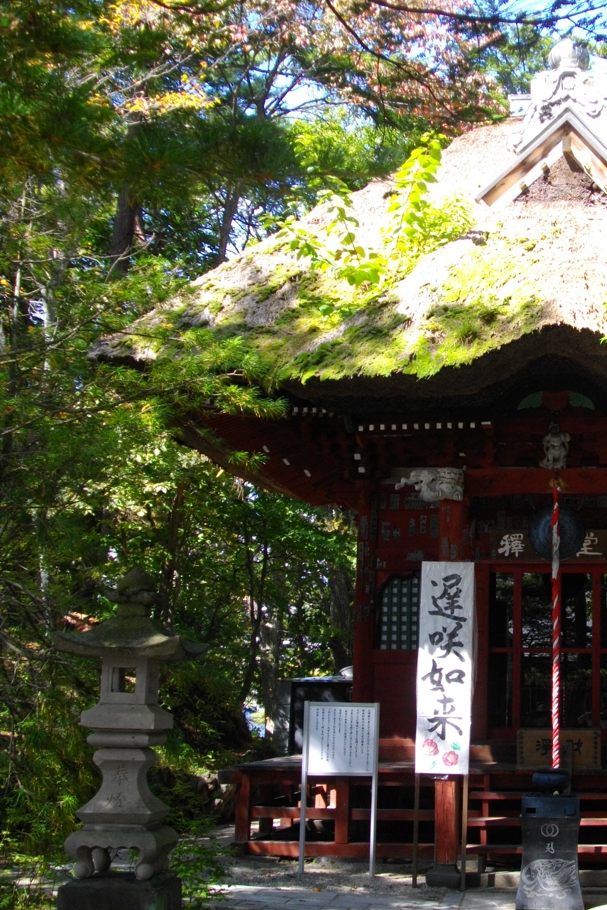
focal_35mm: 56
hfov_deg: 23.8
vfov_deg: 35.6
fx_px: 1416
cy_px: 455
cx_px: 503
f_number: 3.2
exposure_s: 1/125
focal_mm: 7.1
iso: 100
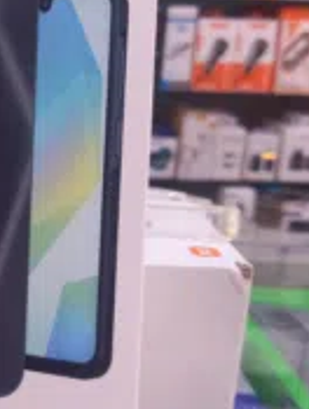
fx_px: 676
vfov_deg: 33.7
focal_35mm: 57
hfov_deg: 24.6
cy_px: 210
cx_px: 5
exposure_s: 1/50
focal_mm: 4.6
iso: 125
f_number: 2
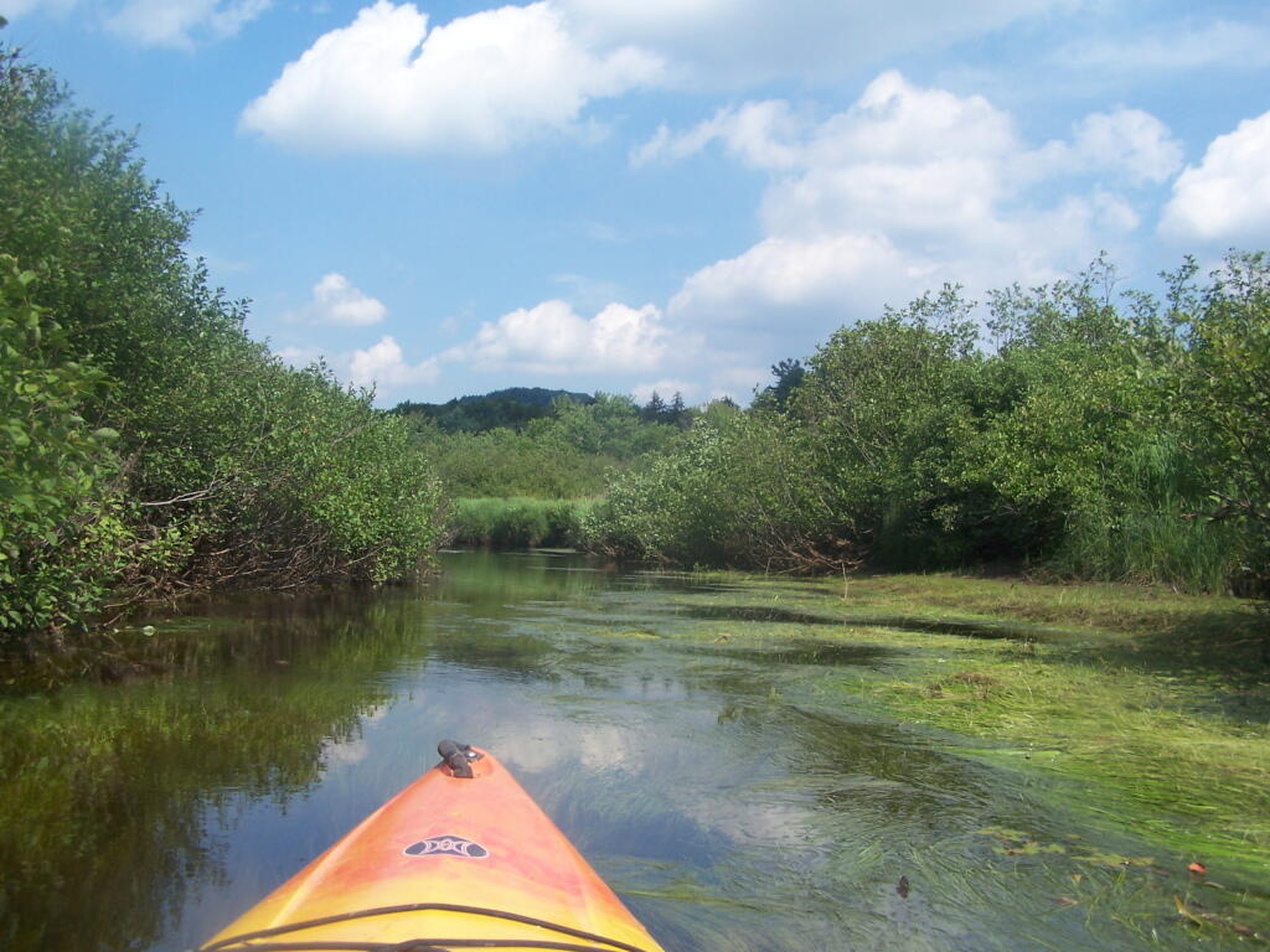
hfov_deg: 49.0
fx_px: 1394
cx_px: 635
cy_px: 476
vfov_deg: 37.7
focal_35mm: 38
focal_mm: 6.3
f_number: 4
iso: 80
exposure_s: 1/640
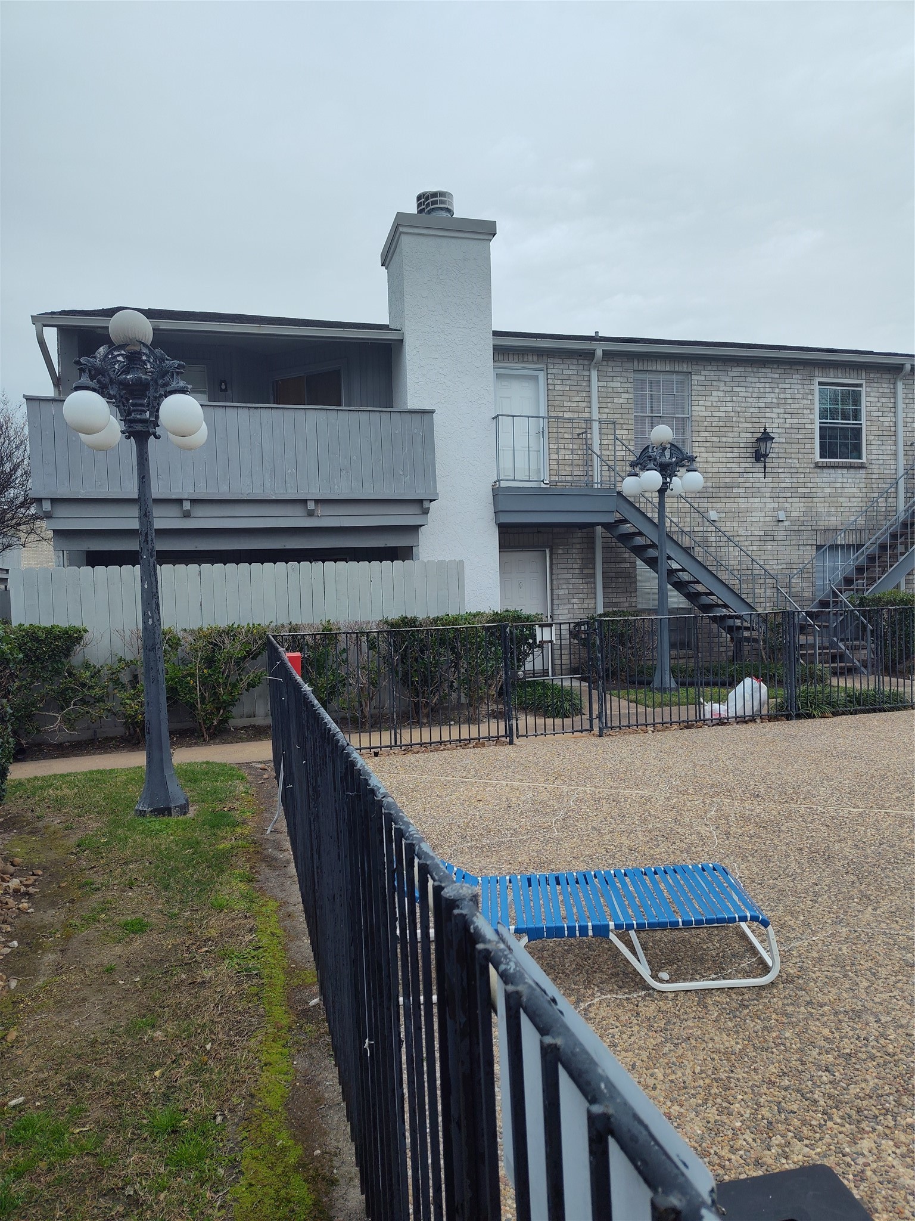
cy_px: 610
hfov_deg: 58.9
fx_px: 811
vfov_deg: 73.9
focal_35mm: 23
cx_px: 458
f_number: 1.8
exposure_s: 1/260
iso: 100
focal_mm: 5.56
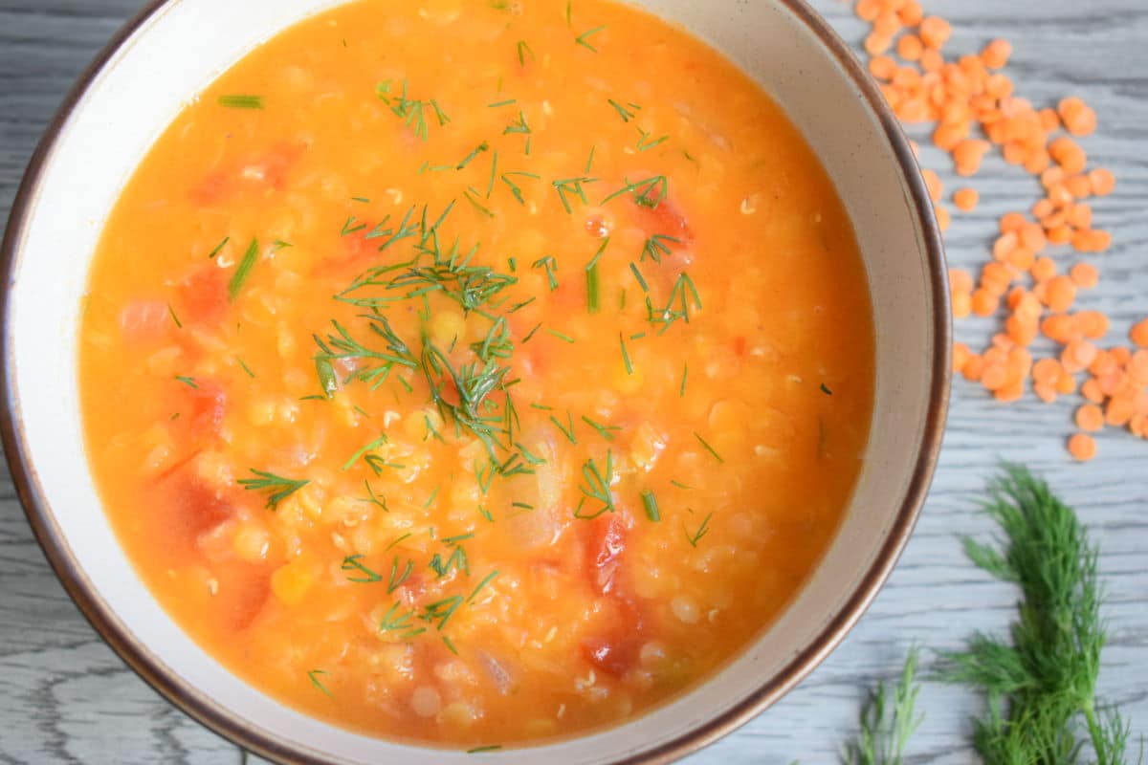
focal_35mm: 78
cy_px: 382
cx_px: 574
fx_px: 2487
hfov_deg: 26.0
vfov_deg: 17.5
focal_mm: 52
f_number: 5.6
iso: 1400
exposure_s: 1/125
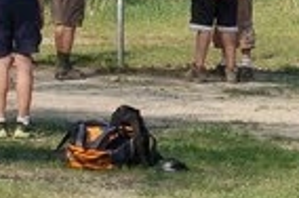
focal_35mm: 465
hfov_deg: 4.4
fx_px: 3852
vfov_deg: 2.9
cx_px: 154
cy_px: -76
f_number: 10
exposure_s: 1/250
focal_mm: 55
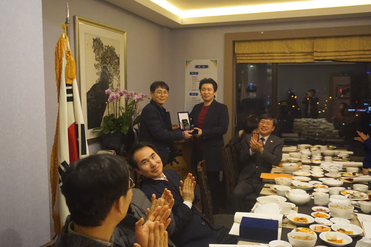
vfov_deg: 40.0
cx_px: 186
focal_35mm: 33
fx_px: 340
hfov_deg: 57.2
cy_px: 124
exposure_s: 1/100
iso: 3200
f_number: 4
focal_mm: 22
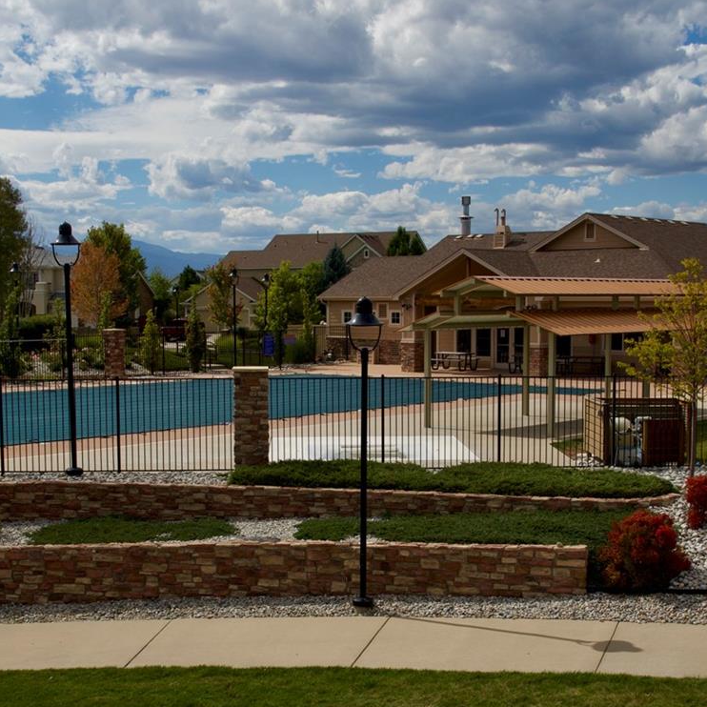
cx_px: 333
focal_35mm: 55
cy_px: 430
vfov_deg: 31.0
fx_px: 1271
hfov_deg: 31.1
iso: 400
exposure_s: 1/400
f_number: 16
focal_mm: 30
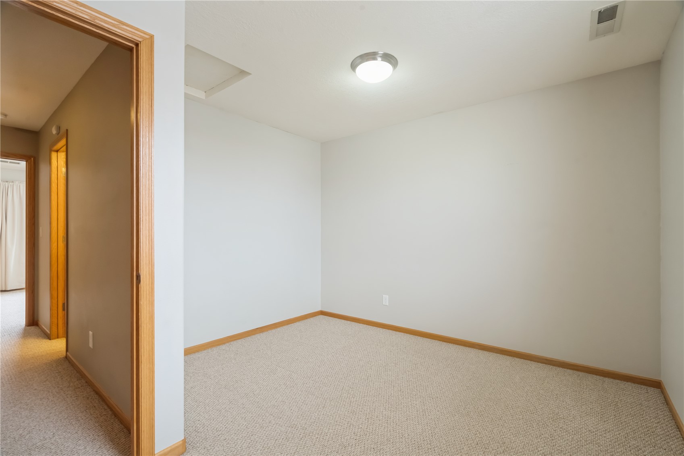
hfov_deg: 96.7
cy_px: 228
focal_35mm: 16
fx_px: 304
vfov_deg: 73.7
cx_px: 342
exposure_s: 1/3.33
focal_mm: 16
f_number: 10
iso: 400
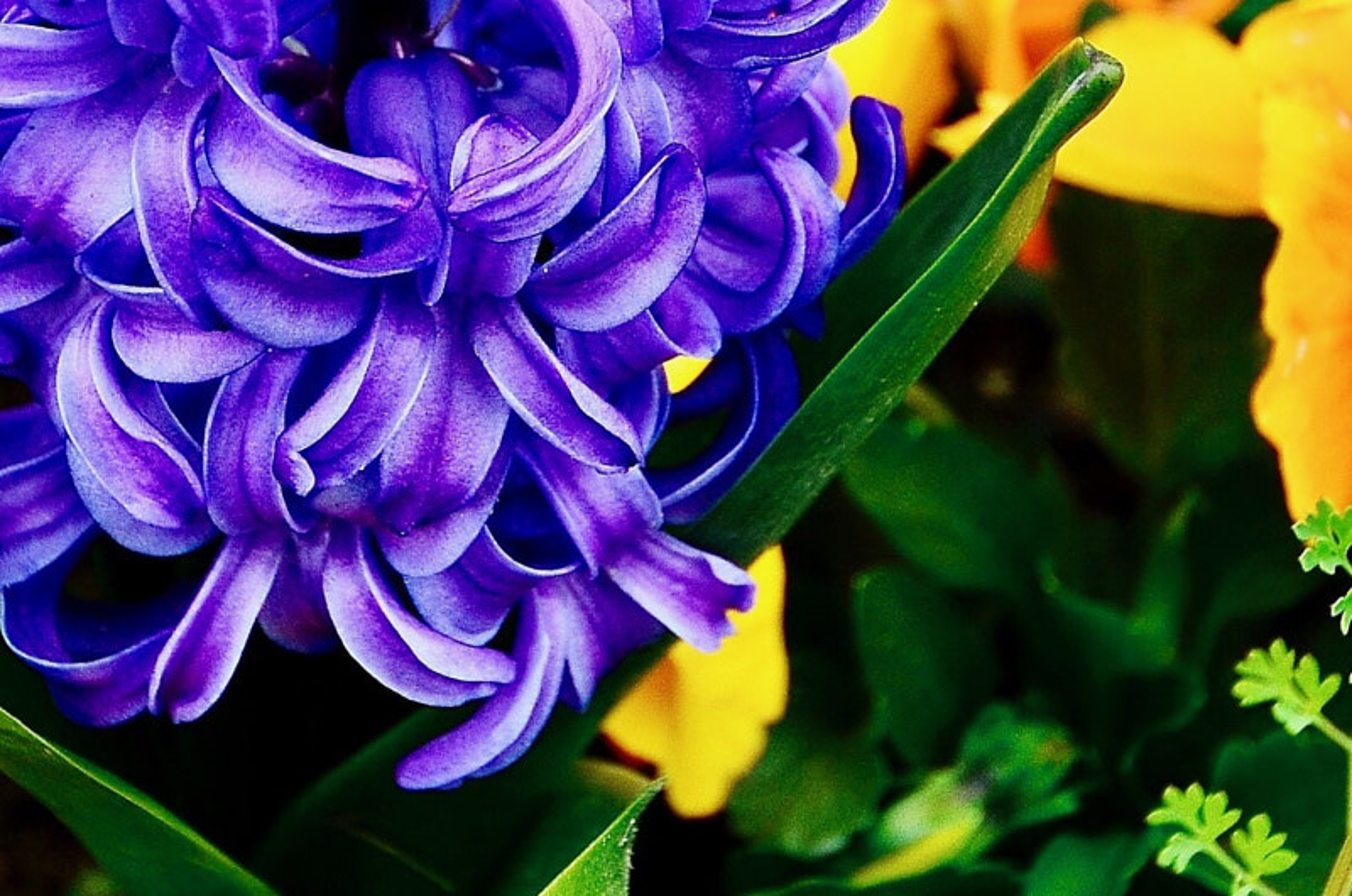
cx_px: 41
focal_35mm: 72
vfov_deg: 18.6
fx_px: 2699
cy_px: 134
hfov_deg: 26.8
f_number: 5.6
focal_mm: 24
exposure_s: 1/320
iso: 500
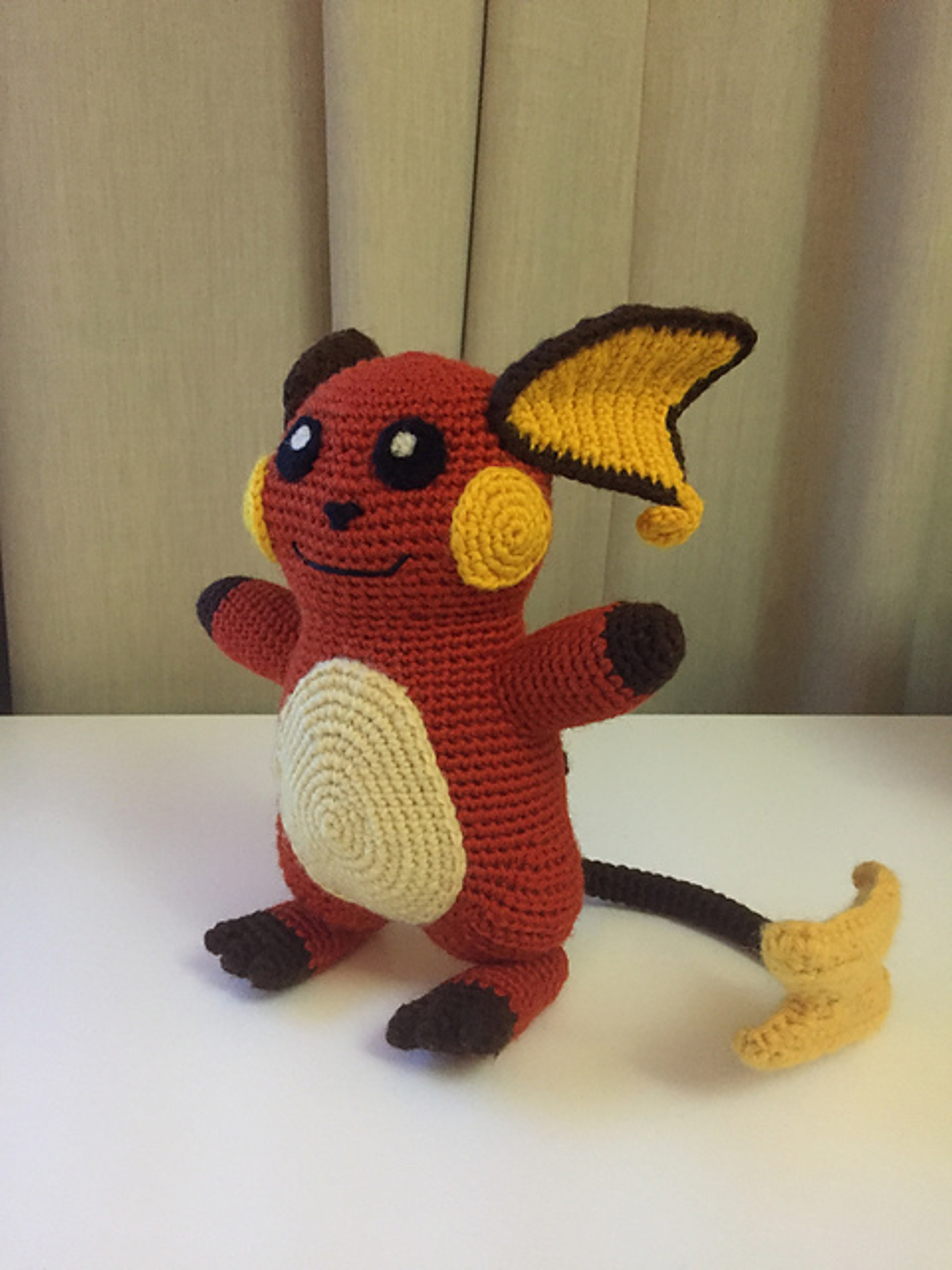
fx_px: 1063
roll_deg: +1.2
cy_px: 635
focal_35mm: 29
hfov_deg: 48.2
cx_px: 476
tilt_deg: -12.4
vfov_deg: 61.7
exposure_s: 1/17
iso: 320
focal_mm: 4.15
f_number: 2.2
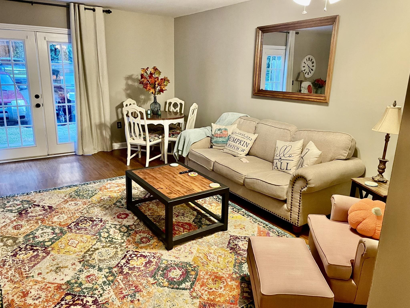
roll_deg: -2.2
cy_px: 154
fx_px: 308
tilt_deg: -14.5
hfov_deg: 67.3
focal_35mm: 26
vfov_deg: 53.1
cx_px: 205
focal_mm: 4.2
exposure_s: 1/60
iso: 500
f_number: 1.6
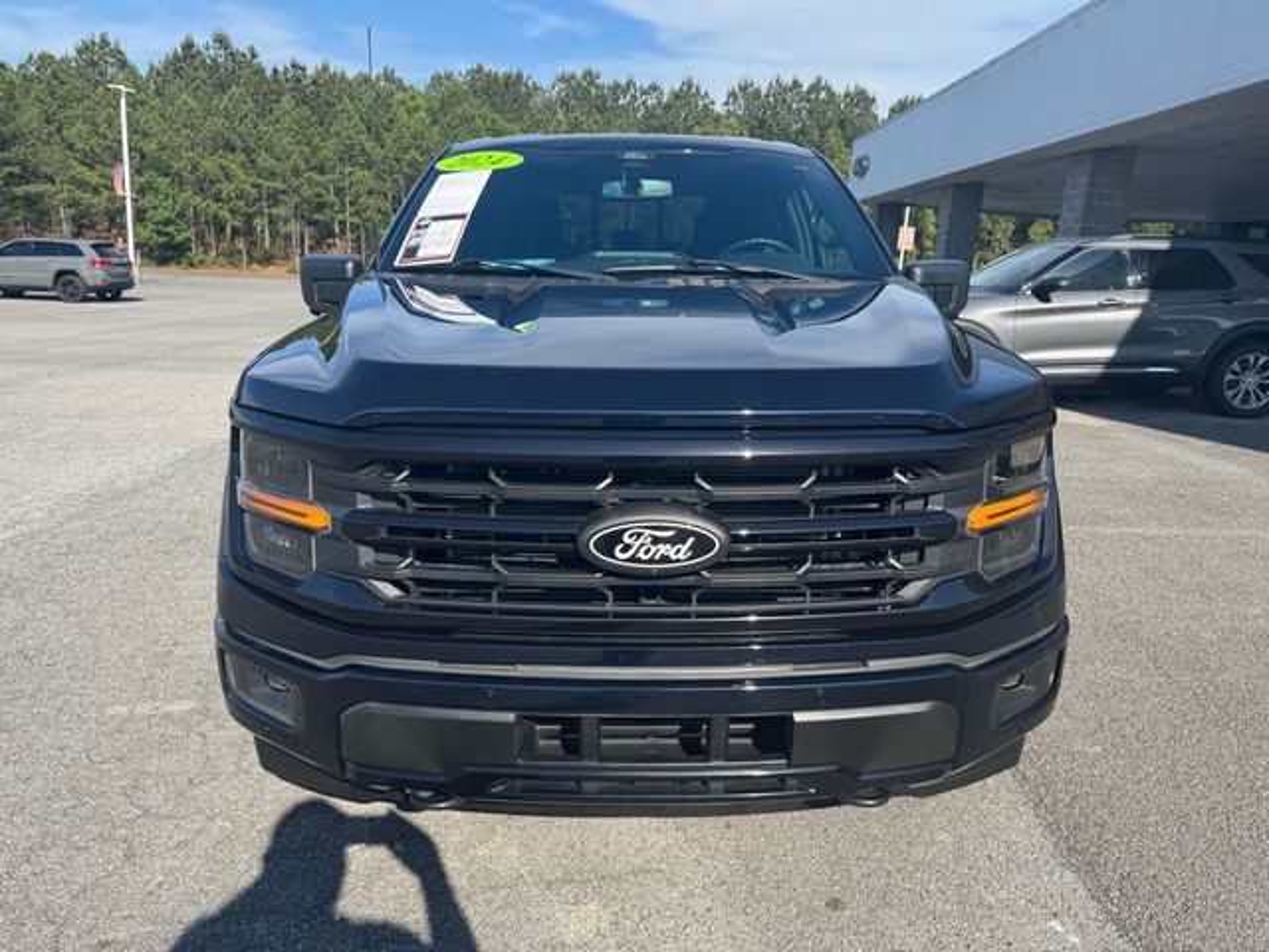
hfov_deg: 71.6
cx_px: 634
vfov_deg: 56.8
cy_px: 476
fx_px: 880
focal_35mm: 24
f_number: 1.78
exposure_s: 1/2041
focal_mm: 6.76
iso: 80
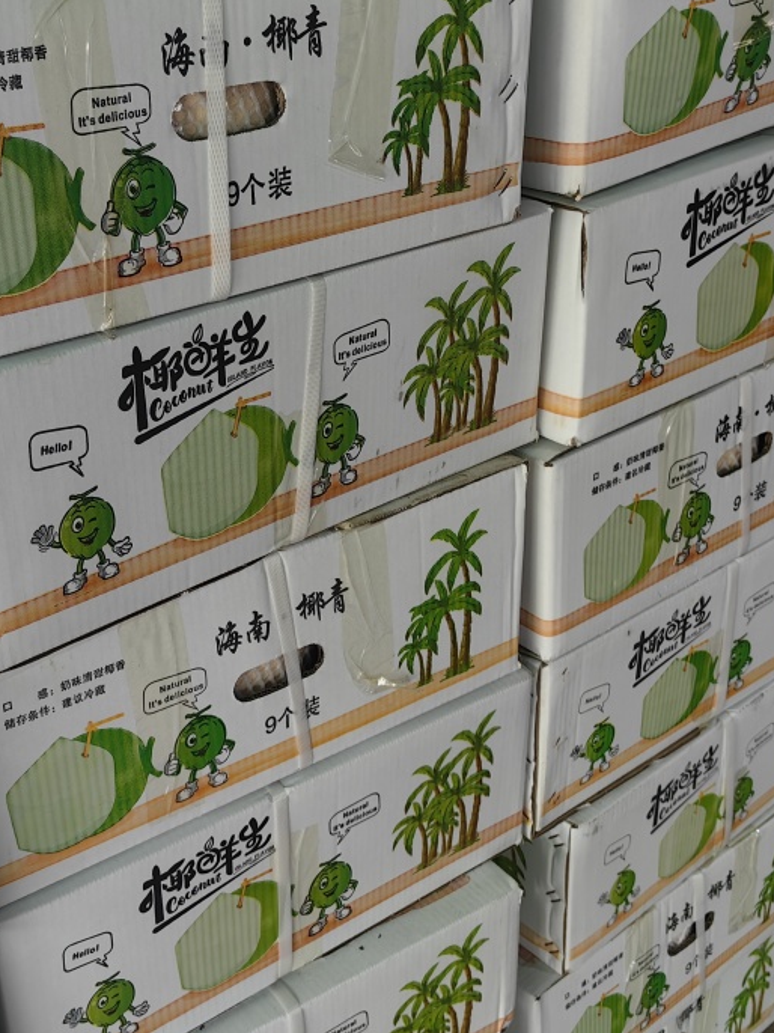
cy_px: 463
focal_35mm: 42
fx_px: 1253
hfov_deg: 33.7
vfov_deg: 44.7
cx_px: 208
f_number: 2
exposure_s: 1/100
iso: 100
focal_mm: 5.75
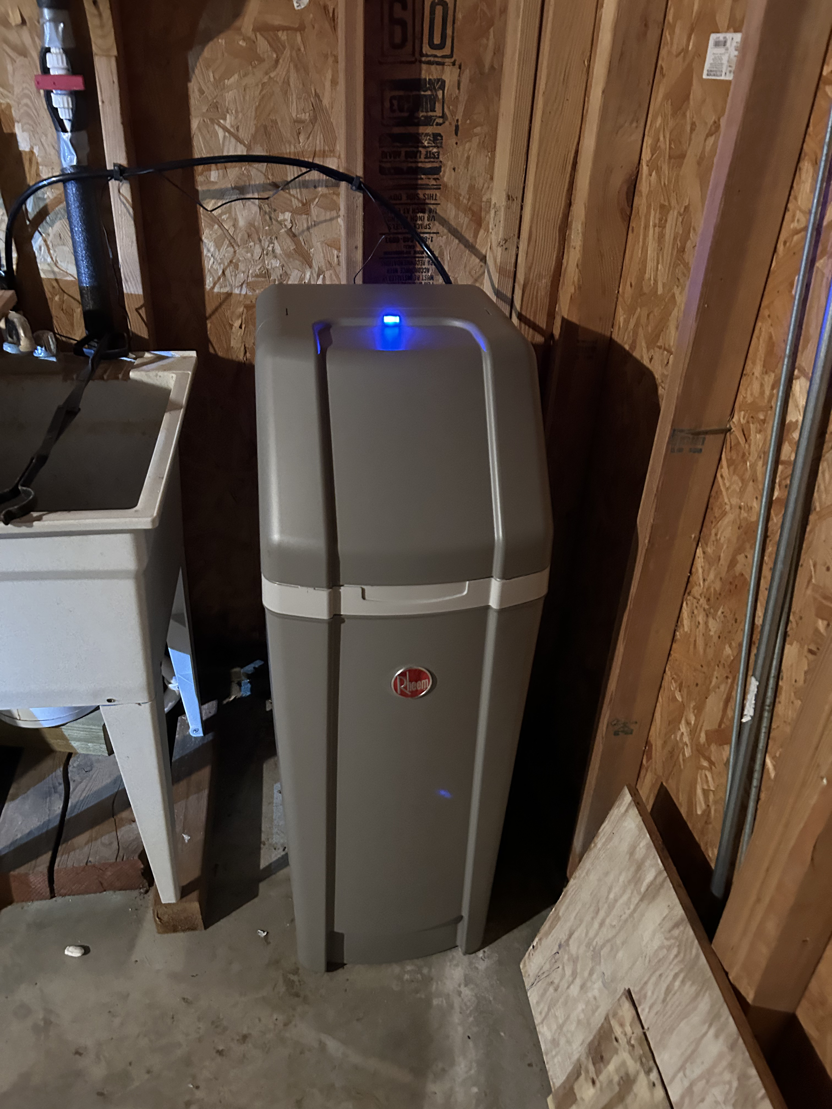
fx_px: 833
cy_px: 554
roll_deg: -3.3
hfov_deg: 53.1
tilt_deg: -31.5
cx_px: 416
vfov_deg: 67.3
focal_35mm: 26
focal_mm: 5.7
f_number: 1.5
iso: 800
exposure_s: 1/30
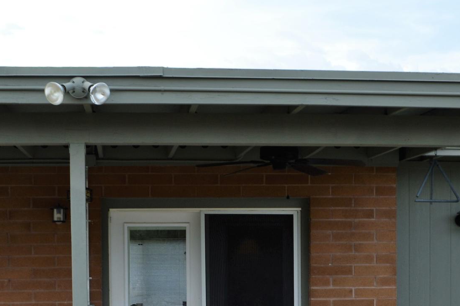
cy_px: 343
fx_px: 945
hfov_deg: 27.3
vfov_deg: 17.7
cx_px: 232
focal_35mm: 74
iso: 110
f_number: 5.6
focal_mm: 18
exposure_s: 1/125
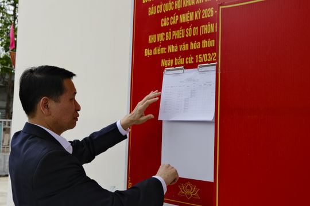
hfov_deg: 51.9
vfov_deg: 35.9
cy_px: 103
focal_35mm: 37
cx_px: 155
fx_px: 319
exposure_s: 1/640
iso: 320
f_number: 5.6
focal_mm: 24.7
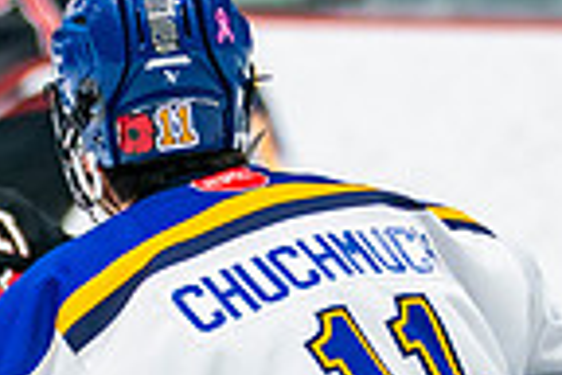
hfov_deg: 3.3
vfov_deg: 2.2
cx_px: 154
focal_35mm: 629
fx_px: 9819
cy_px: 292
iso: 640
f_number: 2.8
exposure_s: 1/640
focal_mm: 110
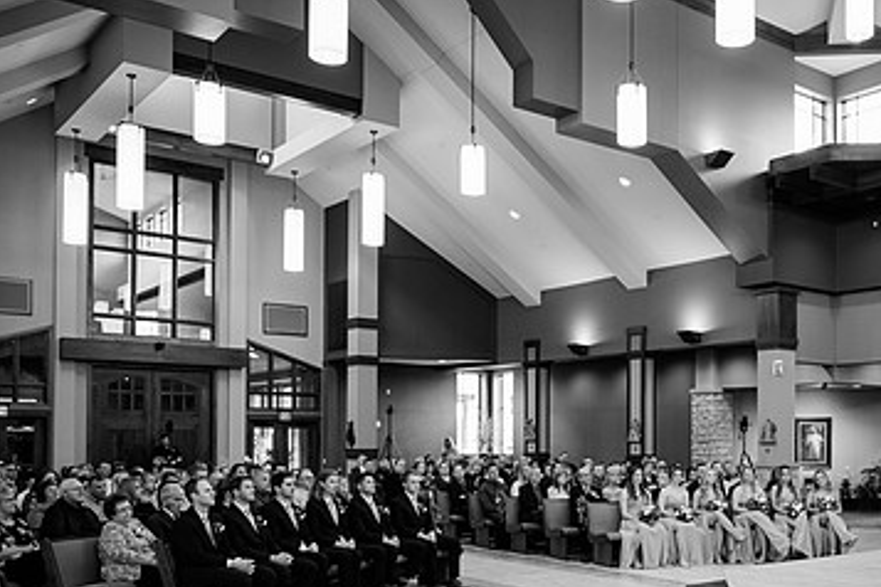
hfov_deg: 48.4
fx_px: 954
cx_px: 612
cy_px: 427
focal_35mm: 39
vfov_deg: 33.6
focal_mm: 24
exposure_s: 1/250
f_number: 2.8
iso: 1000
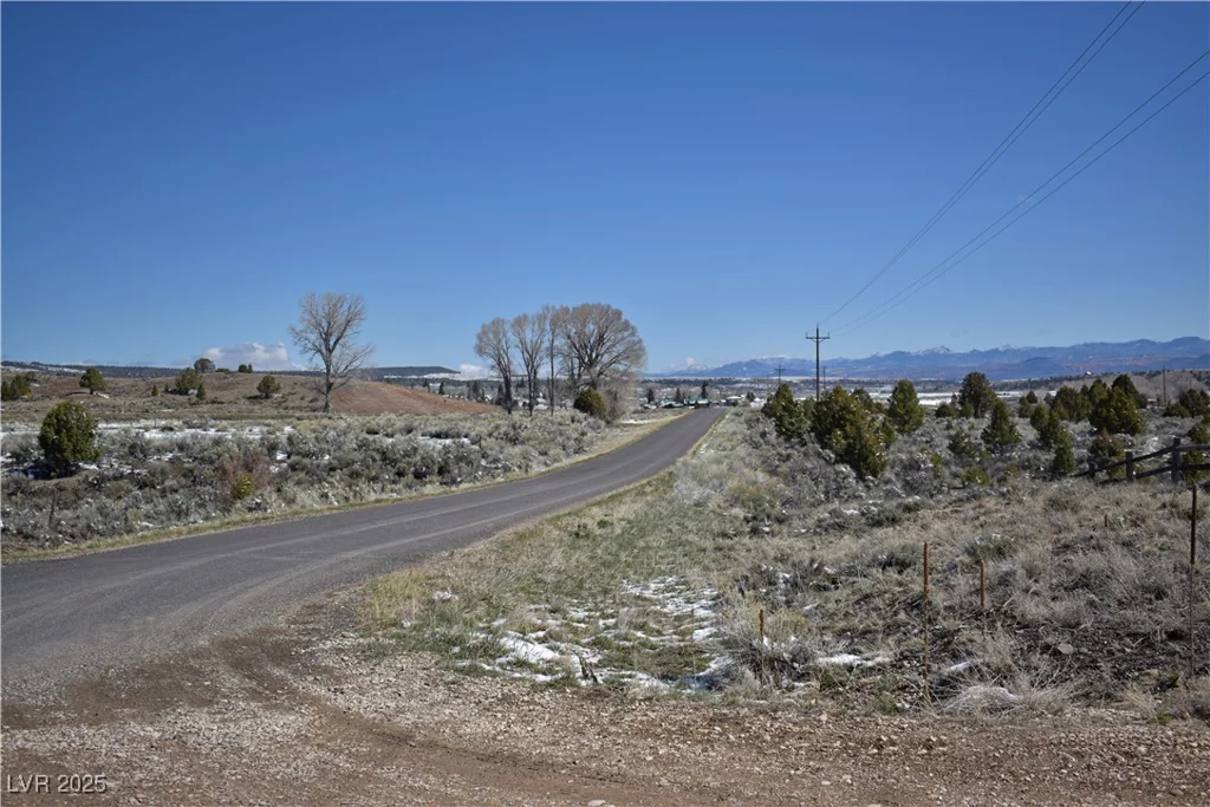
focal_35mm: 36
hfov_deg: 53.1
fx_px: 1210
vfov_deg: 36.9
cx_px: 605
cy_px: 404
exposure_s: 1/1600
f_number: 4
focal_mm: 24
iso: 100
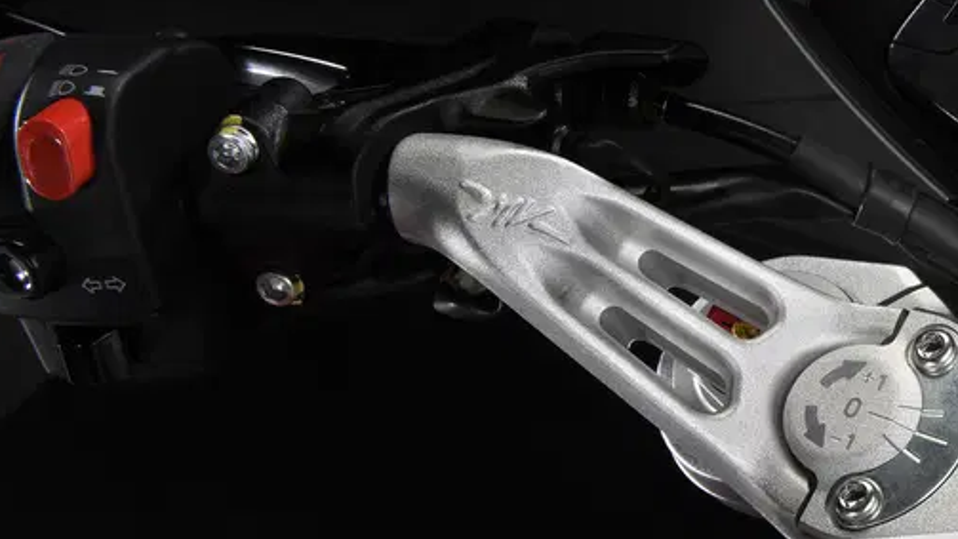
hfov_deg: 22.0
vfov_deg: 13.4
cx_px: 1126
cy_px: 452
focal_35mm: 90
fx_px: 2286
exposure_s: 1/4
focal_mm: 36
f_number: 5.6
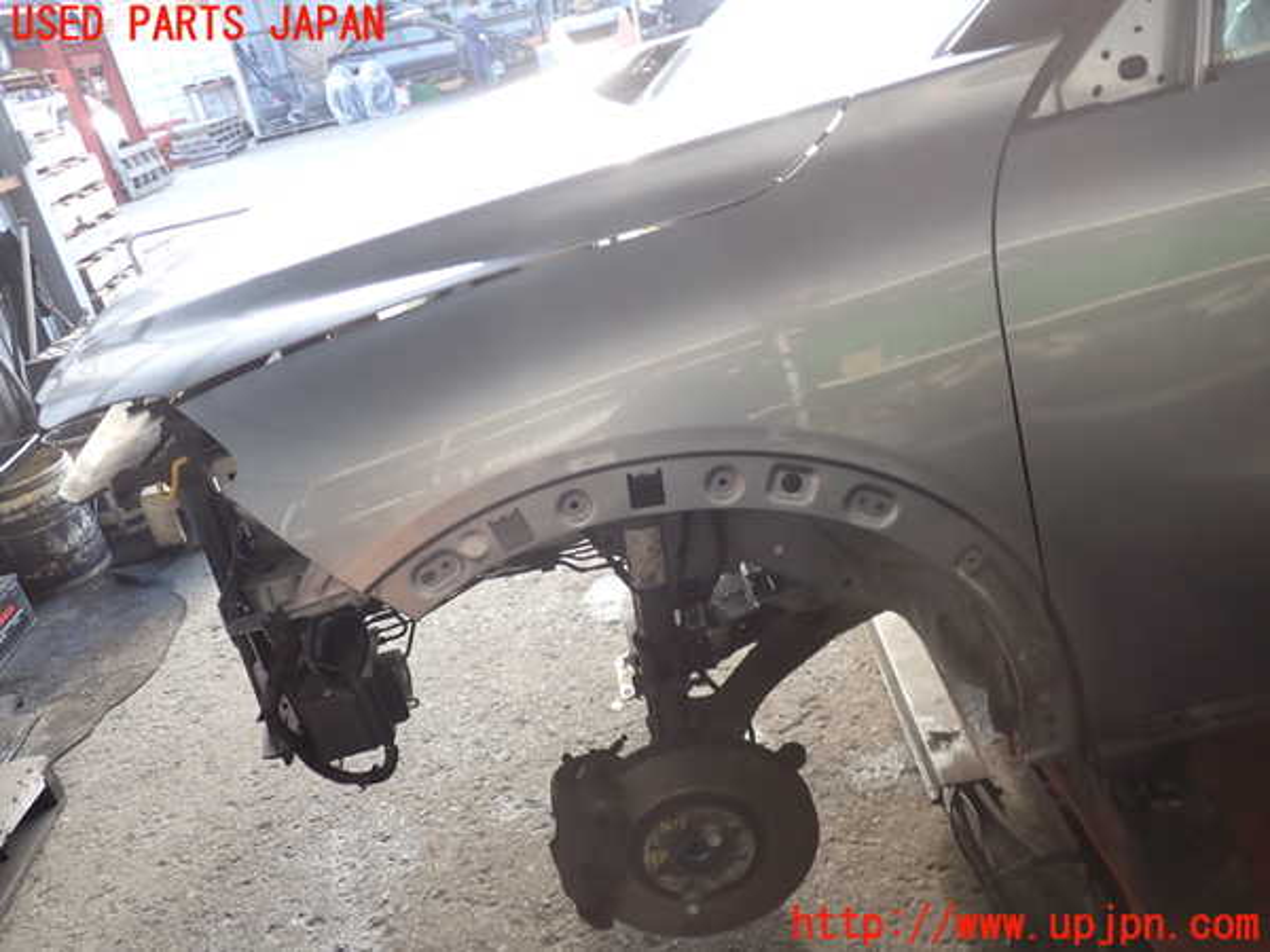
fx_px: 1101
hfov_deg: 60.0
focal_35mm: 30
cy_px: 476
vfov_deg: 46.8
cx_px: 635
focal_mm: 5.4
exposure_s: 1/80
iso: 100
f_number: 2.3
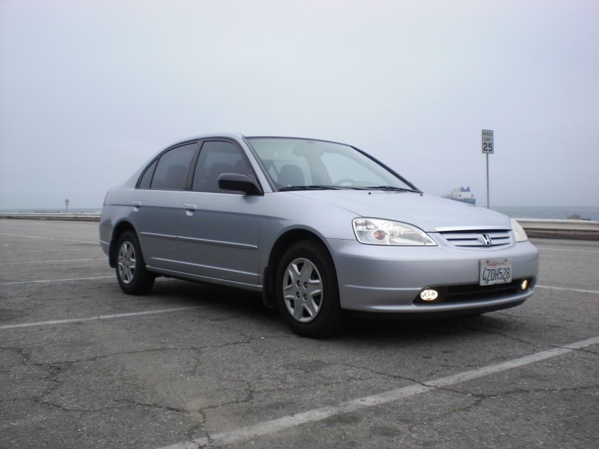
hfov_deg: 49.0
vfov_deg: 37.7
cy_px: 224
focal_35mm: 38
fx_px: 658
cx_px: 300
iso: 64
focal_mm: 6.3
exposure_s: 1/400
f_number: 3.1
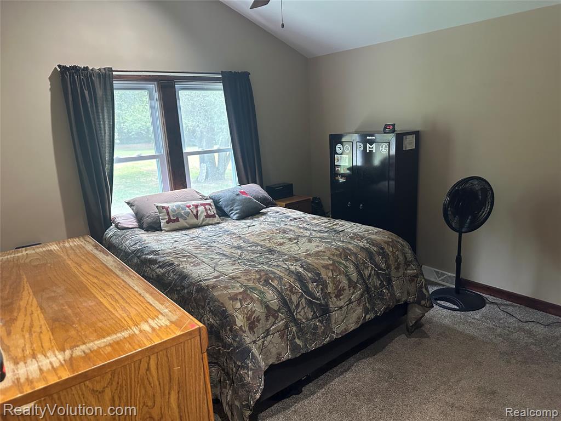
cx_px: 280
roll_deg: +3.2
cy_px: 210
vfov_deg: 56.8
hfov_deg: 71.6
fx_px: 389
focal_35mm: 24
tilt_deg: -12.4
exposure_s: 1/60
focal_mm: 6.86
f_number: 1.78
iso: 500
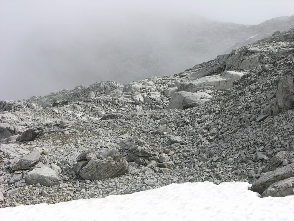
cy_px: 110
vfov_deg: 22.3
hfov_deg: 29.4
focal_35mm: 66
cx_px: 147
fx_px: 561
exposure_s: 1/257
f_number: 5.8
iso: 50
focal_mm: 16.8
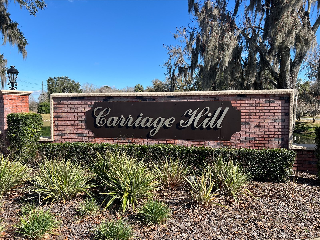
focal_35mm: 26
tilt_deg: -2.5
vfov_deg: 53.1
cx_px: 160
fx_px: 240
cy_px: 120
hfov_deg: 67.3
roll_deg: +0.0
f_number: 1.5
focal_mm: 5.7
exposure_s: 1/2299
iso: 50
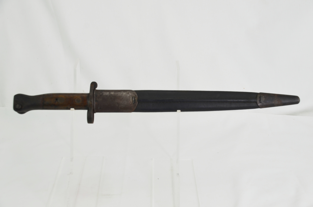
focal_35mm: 52
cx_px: 156
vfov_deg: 25.6
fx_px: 456
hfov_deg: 37.9
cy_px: 104
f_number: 6.3
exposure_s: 1/160
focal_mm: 35
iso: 200
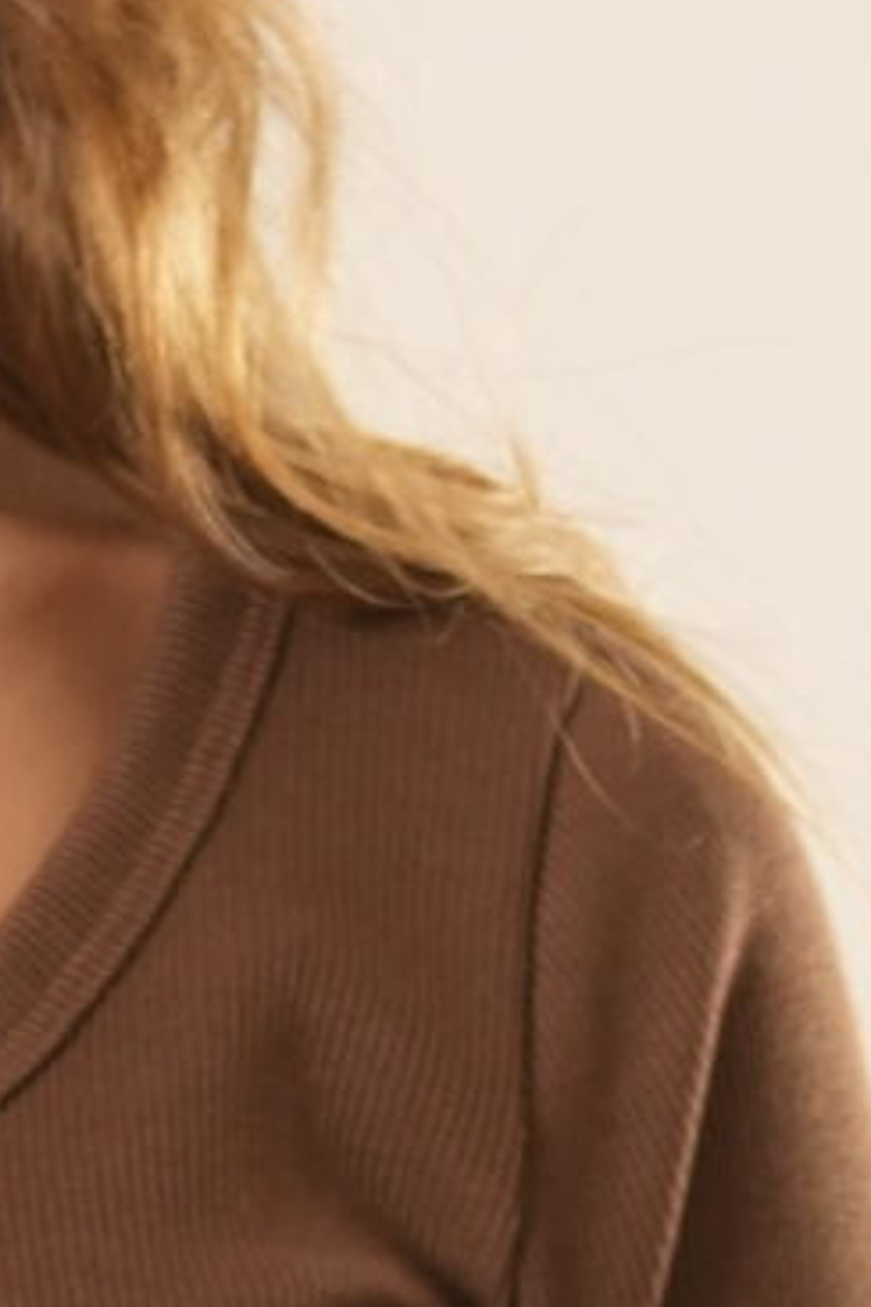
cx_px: -659
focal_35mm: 972
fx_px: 35273
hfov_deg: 1.4
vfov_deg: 2.1
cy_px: 1918
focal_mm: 139
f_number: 4
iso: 1250
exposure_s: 1/125
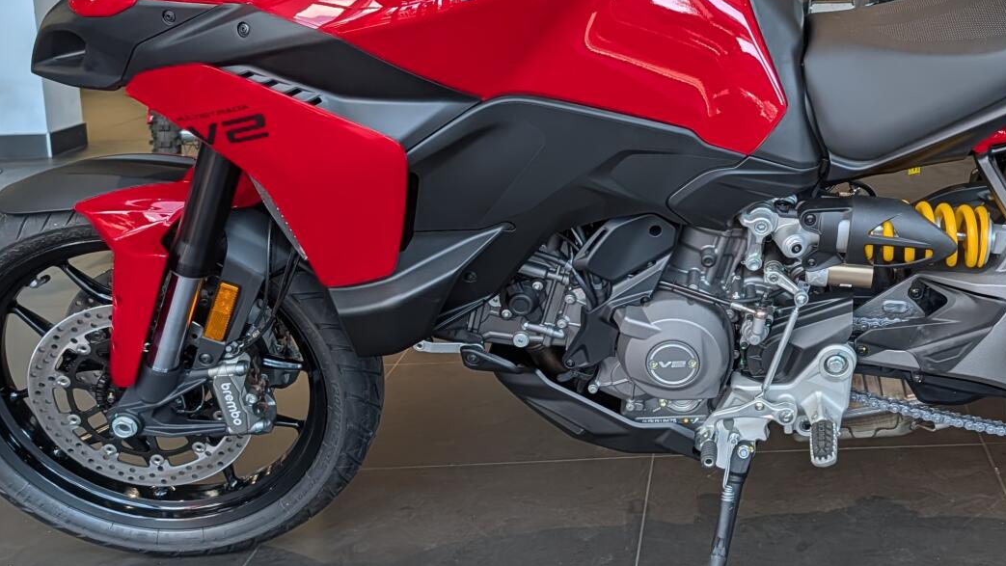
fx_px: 1334
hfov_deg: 40.0
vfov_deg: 23.8
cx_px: 775
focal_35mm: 50
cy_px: 166
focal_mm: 6.9
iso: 20
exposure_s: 1/216
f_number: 1.68
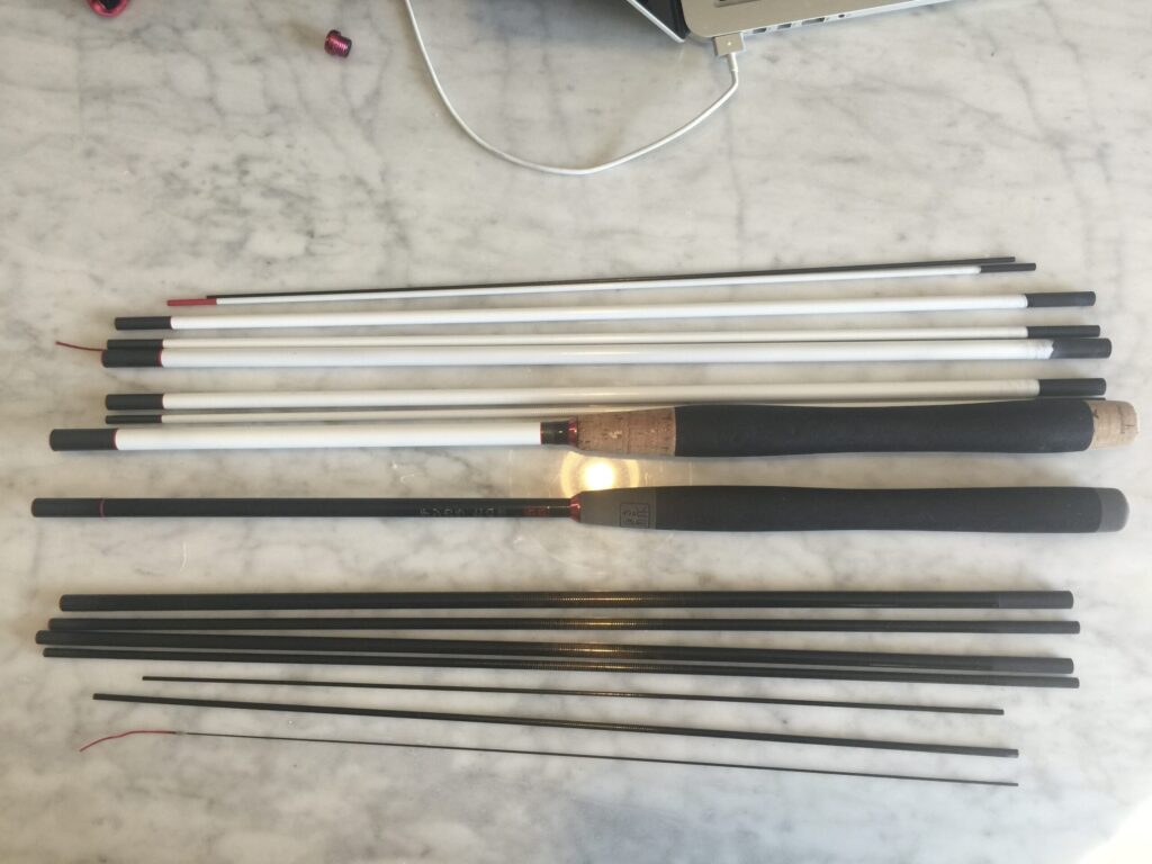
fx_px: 965
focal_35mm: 29
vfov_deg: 48.2
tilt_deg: -83.8
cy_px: 432
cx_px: 576
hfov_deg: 61.7
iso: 32
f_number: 2.2
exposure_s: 1/15
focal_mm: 4.15
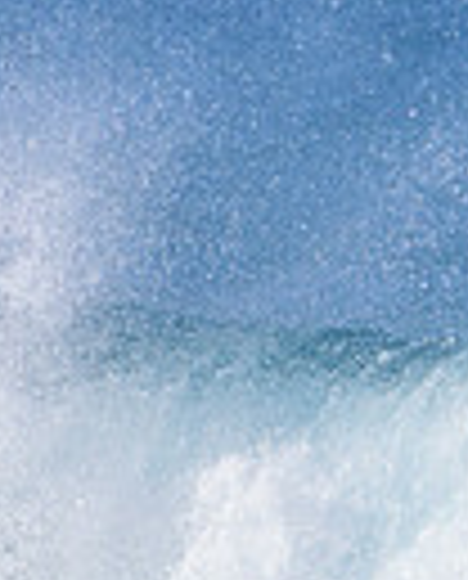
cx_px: 1224
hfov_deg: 0.5
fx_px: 54352
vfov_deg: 0.6
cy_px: 722
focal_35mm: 3154
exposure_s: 1/2000
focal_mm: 500
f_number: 5.6
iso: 360
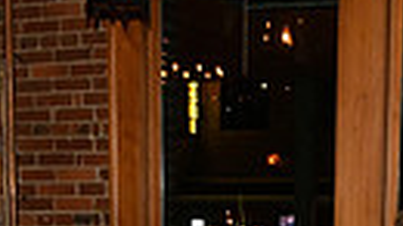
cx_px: 251
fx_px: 1196
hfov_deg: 19.1
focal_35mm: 112
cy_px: 553
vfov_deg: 9.5
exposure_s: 1/60
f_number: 11
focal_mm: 24
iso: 6400
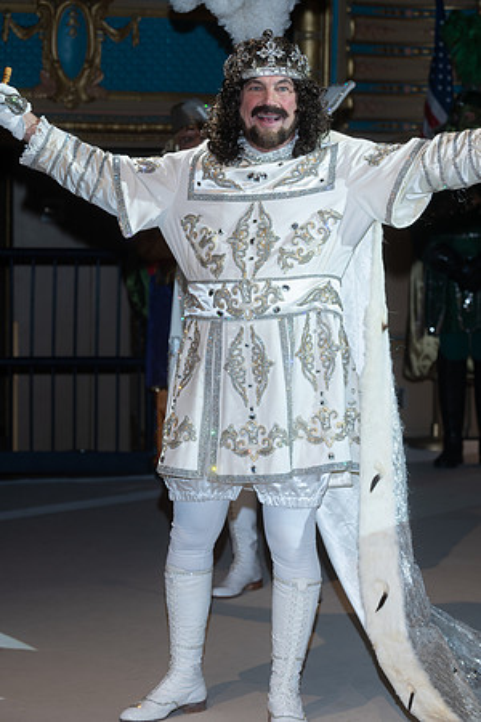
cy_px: 361
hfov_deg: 12.1
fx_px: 2265
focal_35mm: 113
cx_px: 240
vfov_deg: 18.1
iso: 320
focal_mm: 113
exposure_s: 1/160
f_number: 5.6
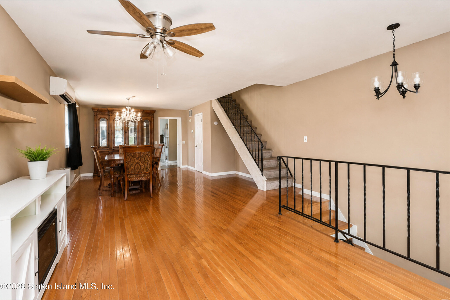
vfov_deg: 73.8
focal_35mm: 16
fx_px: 200
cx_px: 225
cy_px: 150
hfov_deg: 96.7
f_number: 4.5
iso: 64
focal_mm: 16
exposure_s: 1/40
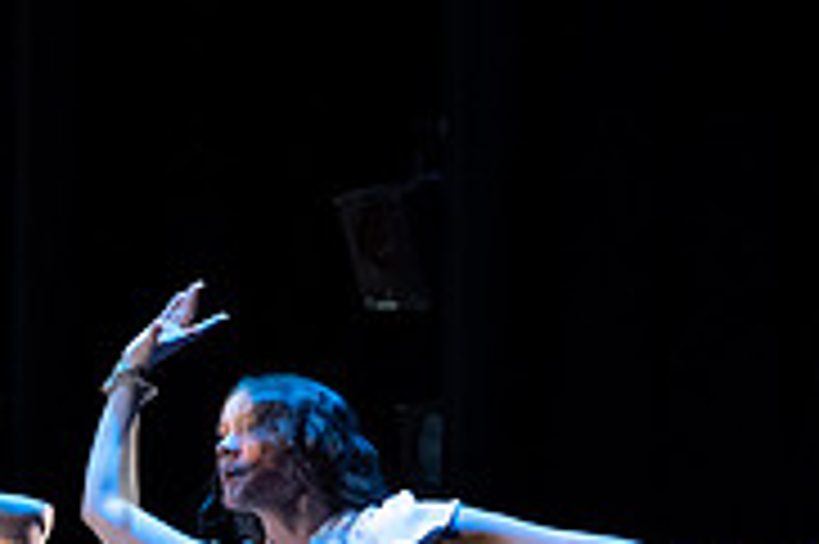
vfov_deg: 4.6
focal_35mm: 294
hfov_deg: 7.0
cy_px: 719
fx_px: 6682
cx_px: 190
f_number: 3.2
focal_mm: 75
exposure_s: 1/400
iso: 4000
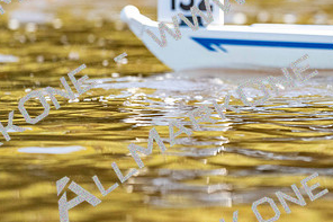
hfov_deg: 2.6
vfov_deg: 1.8
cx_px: 285
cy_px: 51
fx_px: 7248
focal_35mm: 784
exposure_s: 1/2500
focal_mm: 400
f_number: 4.5
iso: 1600
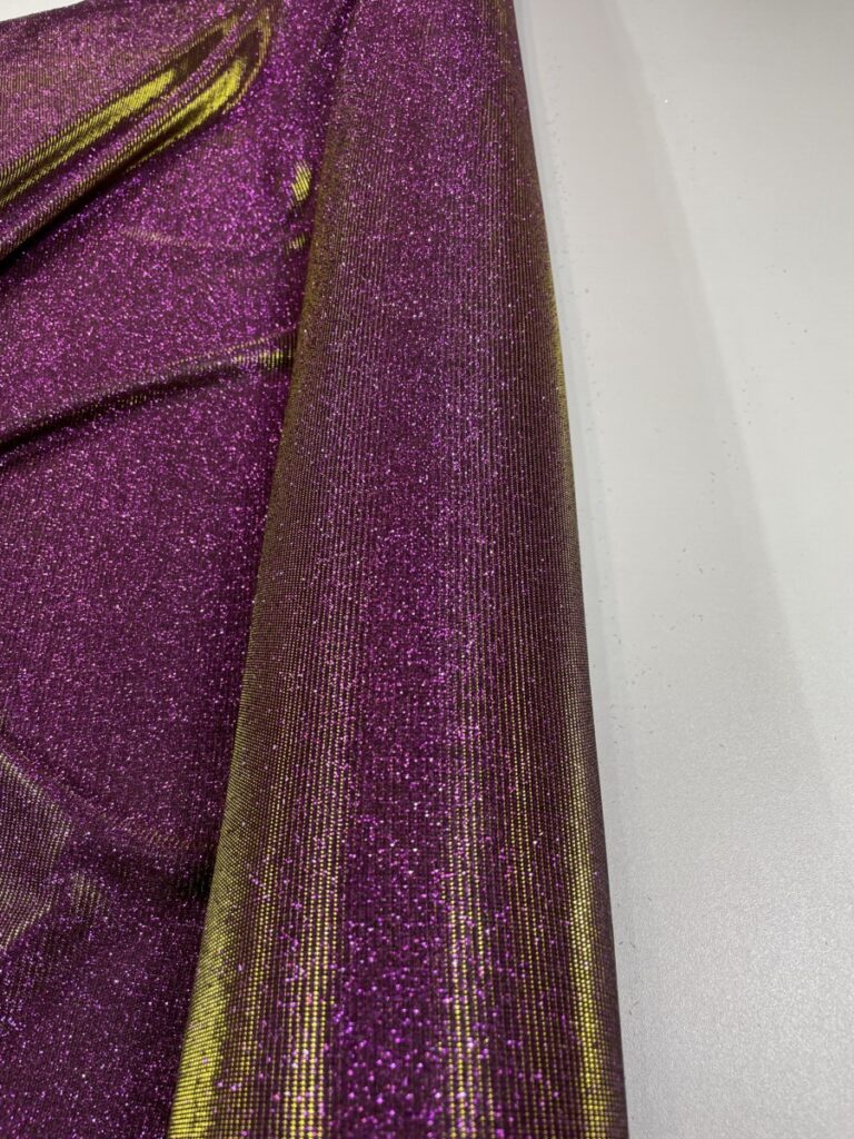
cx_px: 427
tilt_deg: -53.7
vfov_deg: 67.3
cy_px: 570
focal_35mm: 26
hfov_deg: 53.1
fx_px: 855
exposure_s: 1/100
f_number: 1.6
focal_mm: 4.2
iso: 64
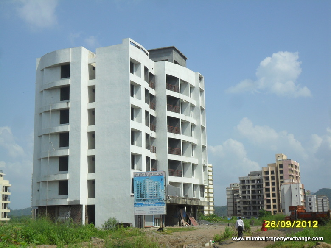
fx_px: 497
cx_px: 166
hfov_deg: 36.8
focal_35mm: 52
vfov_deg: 28.0
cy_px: 124
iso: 100
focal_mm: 9.3
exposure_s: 1/1500
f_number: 5
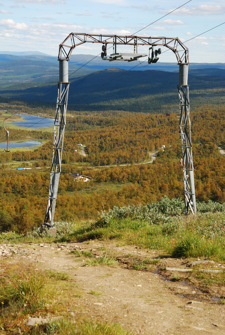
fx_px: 729
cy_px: 168
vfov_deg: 26.0
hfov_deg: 17.5
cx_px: 112
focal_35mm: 78
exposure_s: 1/100
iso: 100
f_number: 11
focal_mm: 52
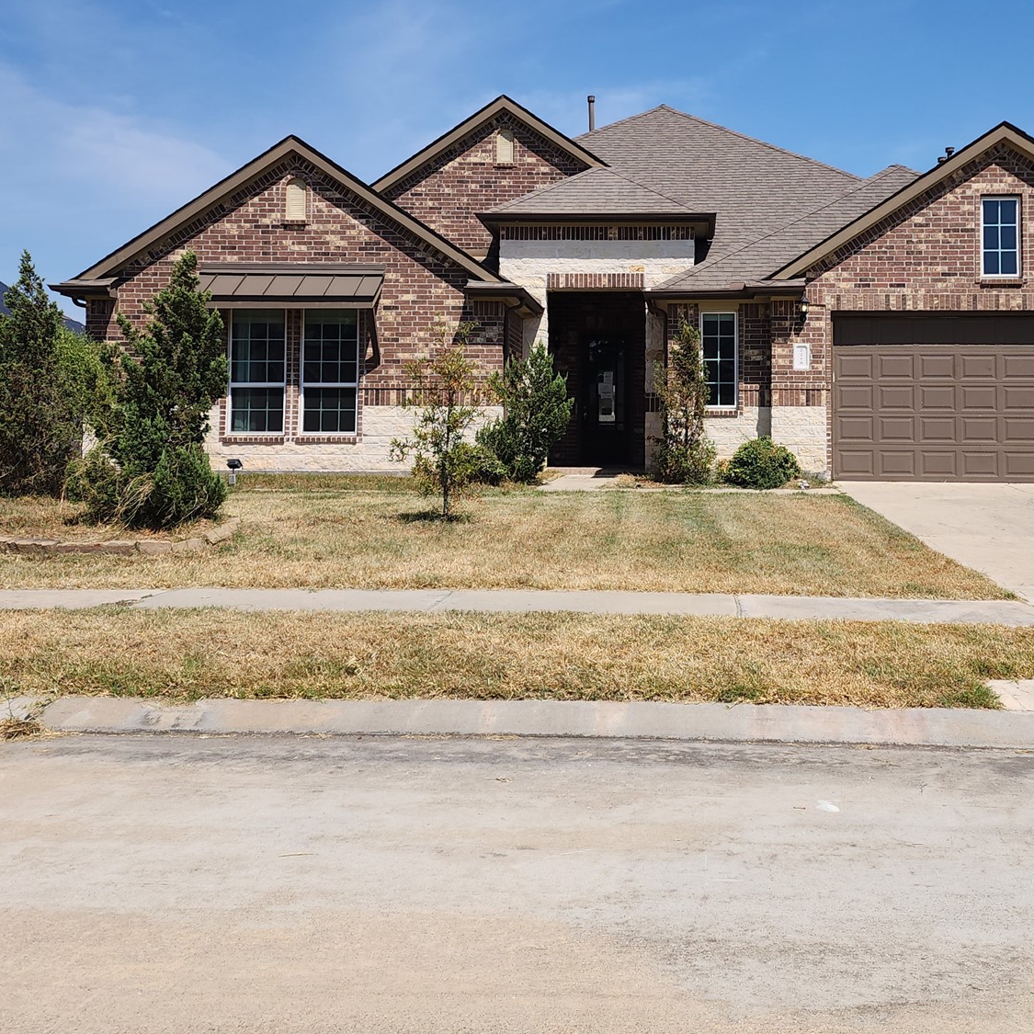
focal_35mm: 37
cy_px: 377
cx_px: 620
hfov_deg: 44.7
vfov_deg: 44.5
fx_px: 1250
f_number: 1.8
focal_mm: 6.4
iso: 12
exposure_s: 1/1904
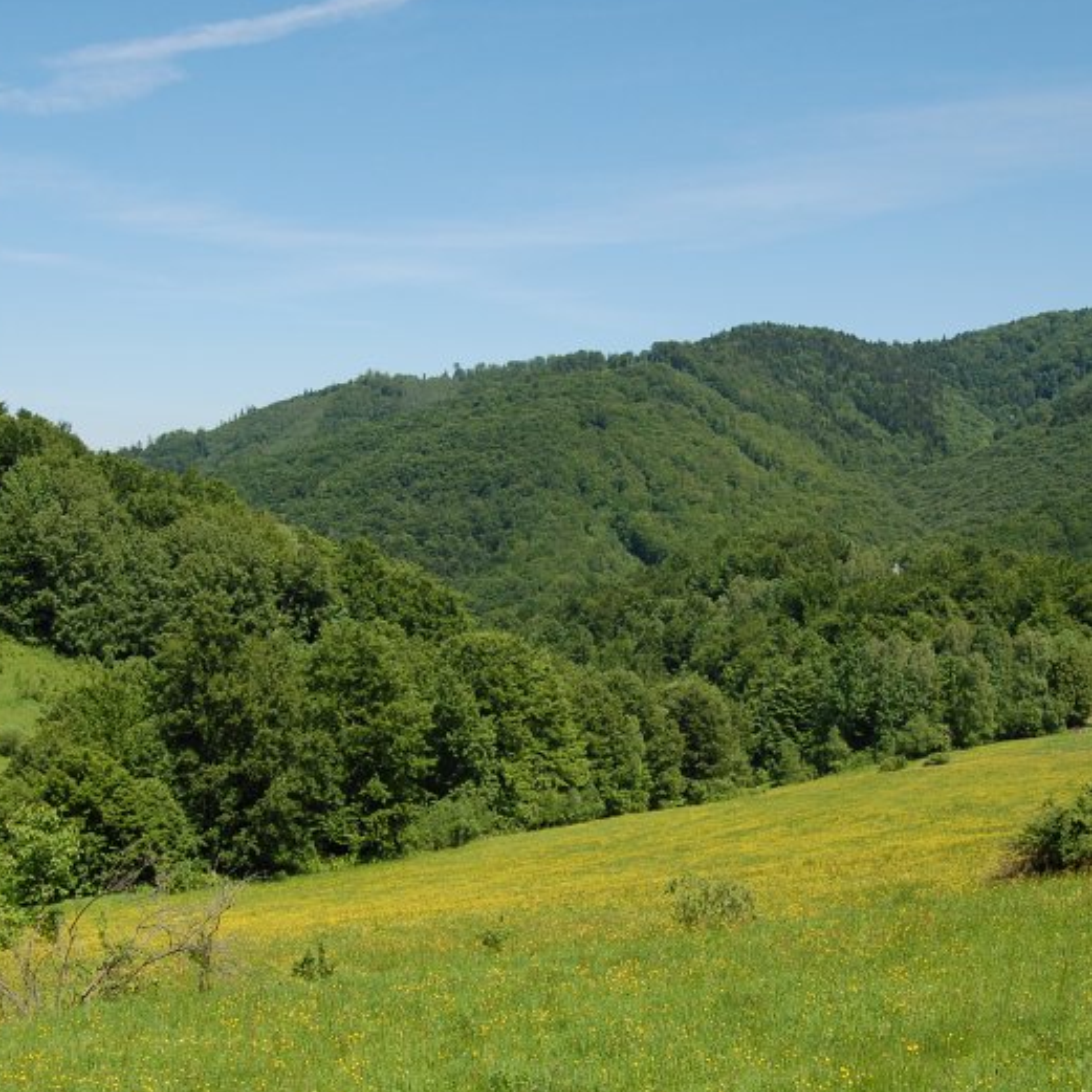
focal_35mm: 43
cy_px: 543
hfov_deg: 39.1
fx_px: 1535
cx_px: 505
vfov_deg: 39.2
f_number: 11
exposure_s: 1/160
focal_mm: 22
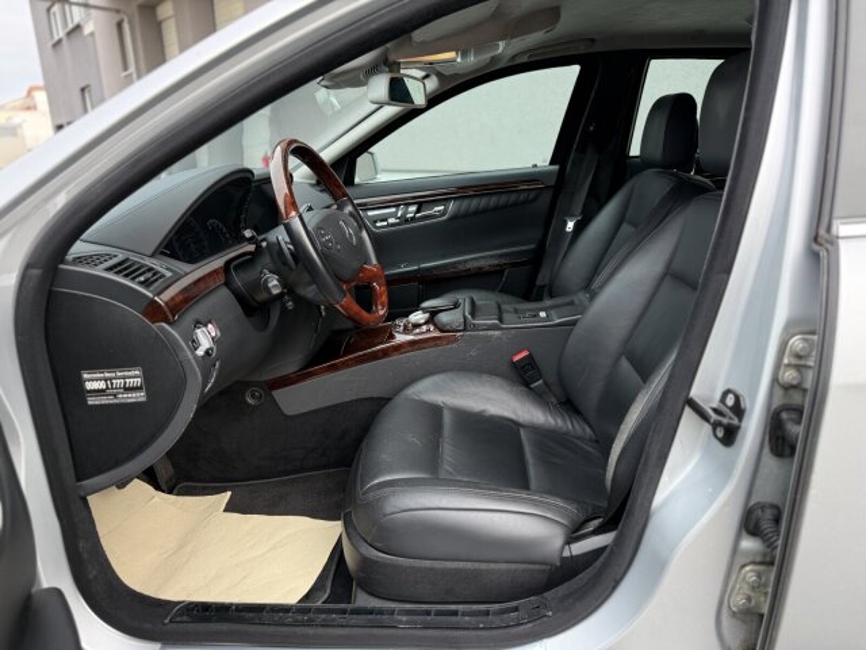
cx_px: 433
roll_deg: +1.0
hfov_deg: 71.6
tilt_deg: -16.4
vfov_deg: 56.8
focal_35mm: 24
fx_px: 600
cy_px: 325
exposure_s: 1/325
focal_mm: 6.76
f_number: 1.78
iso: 100
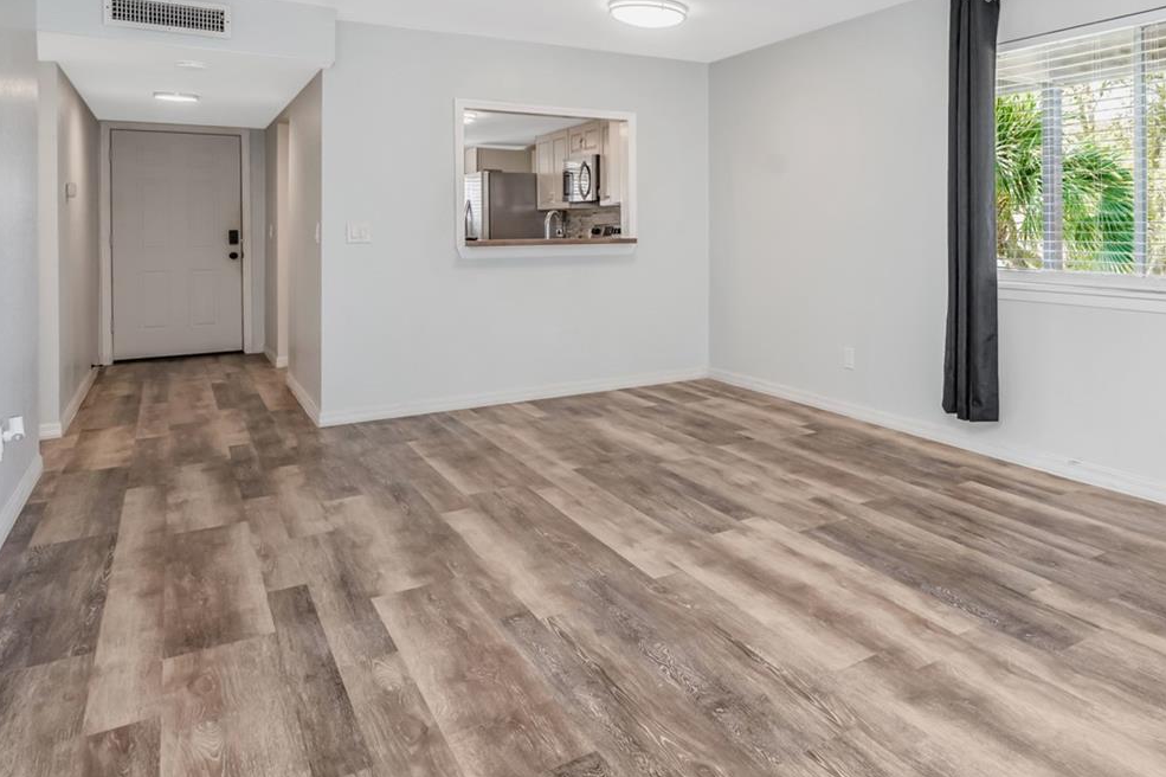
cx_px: 865
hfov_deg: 65.4
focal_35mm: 26
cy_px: 226
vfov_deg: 48.2
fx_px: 842
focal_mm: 16
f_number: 6.7
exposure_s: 1/60
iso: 500
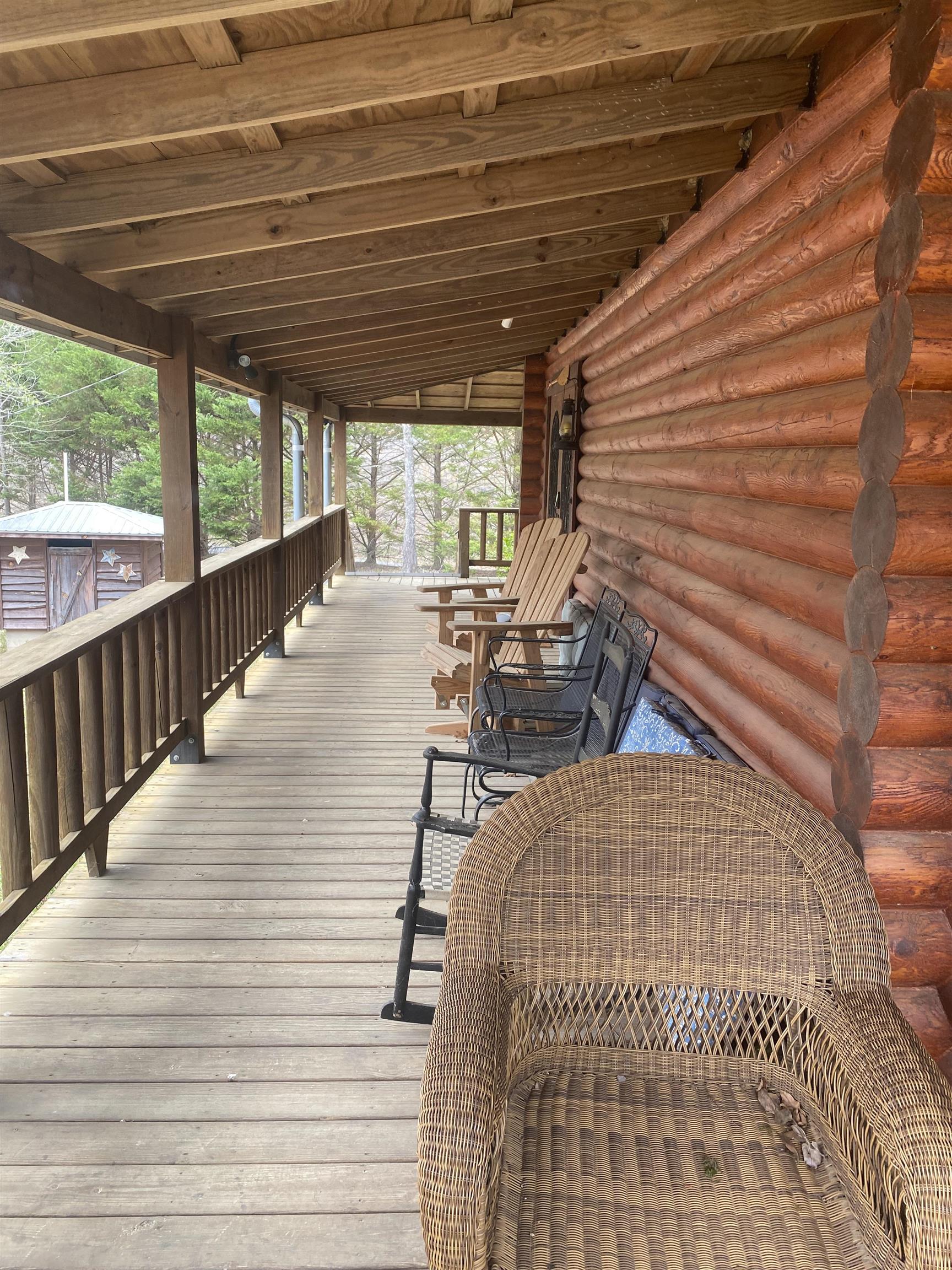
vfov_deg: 67.3
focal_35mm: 26
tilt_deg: -9.0
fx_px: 953
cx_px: 476
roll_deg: +0.1
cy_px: 635
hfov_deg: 53.1
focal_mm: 4.25
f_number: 1.8
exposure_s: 1/121
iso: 64
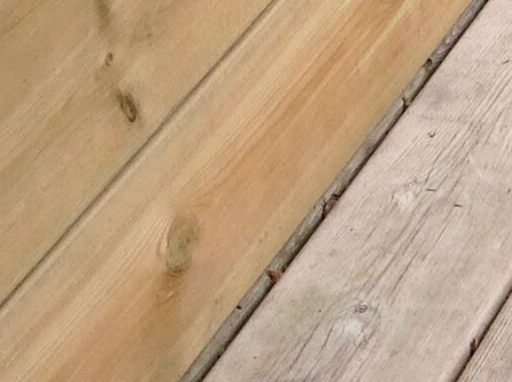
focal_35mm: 178
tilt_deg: -34.7
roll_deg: +2.0
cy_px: 245
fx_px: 2629
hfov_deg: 10.1
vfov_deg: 8.3
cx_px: 1087
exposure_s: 1/581
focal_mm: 4.28
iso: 50
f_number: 2.4
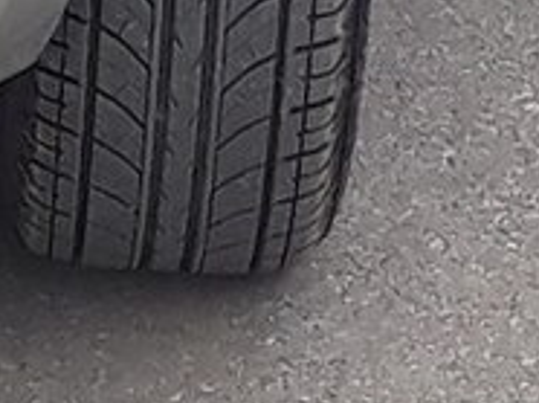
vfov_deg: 14.8
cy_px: -103
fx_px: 1493
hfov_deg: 19.2
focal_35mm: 96
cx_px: -116
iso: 40
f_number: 1.9
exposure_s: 1/258
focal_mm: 3.6
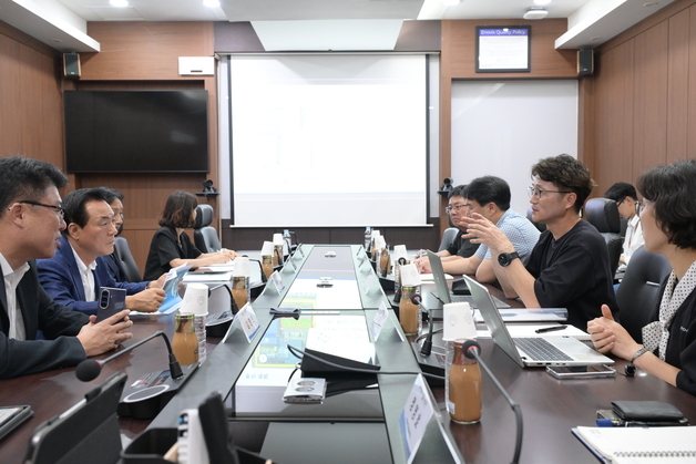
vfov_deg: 40.0
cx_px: 348
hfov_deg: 57.2
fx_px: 638
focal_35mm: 33
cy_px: 232
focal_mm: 33
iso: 4000
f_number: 5.6
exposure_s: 1/100
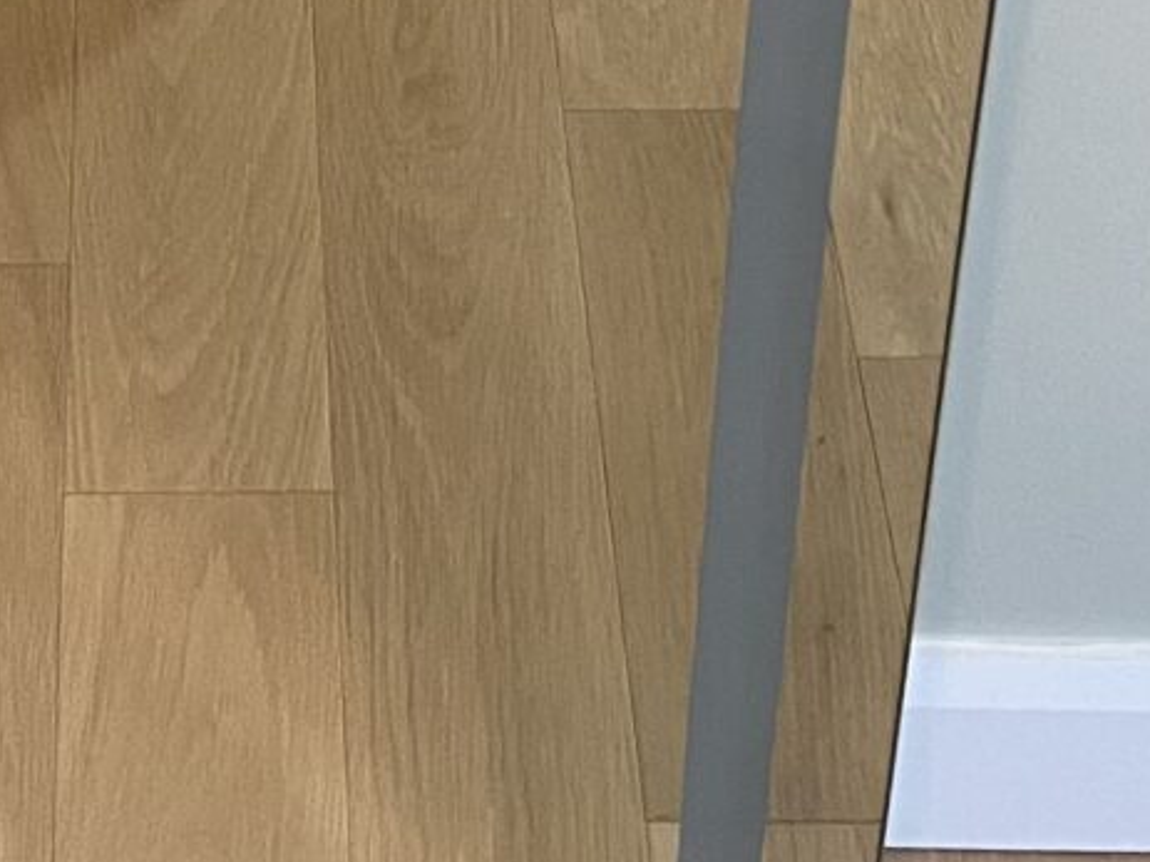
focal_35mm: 115
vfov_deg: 10.9
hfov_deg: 16.8
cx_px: 27
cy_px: -1225
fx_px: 3819
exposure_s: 1/60
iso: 320
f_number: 1.6
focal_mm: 5.1
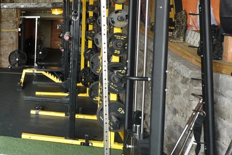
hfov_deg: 37.9
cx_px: -16
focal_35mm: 44
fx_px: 284
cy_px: 55
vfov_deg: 30.4
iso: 2500
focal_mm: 7.6
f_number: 4
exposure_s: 1/800
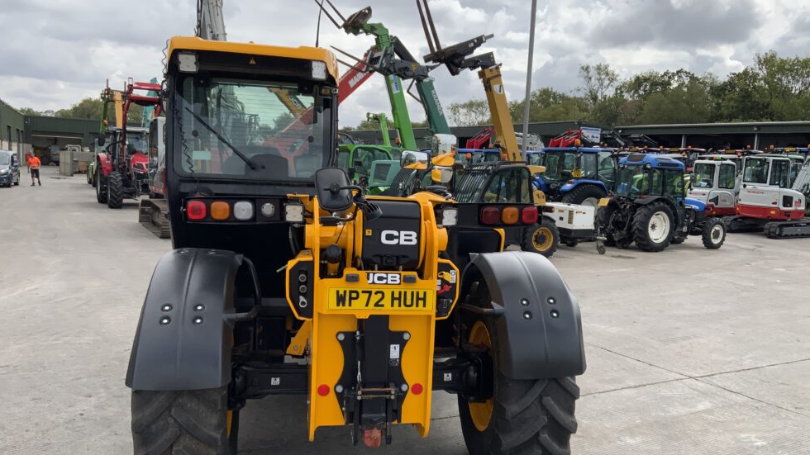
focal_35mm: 33
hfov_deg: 59.5
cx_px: 418
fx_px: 709
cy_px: 257
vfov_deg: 35.6
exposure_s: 1/1412
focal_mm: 3
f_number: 1.8
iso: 16
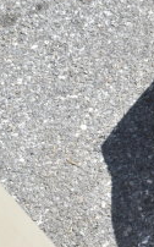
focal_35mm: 111
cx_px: 347
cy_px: 123
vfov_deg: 18.8
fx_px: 746
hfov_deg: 10.4
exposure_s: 1/250
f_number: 8
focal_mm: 24
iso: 200
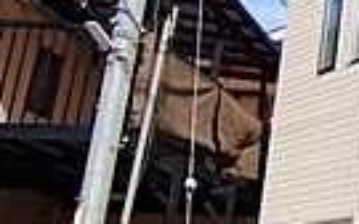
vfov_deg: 16.3
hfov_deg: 20.0
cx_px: 617
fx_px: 782
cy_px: 99
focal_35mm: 80
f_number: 2.2
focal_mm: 2.16
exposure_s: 1/753
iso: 50
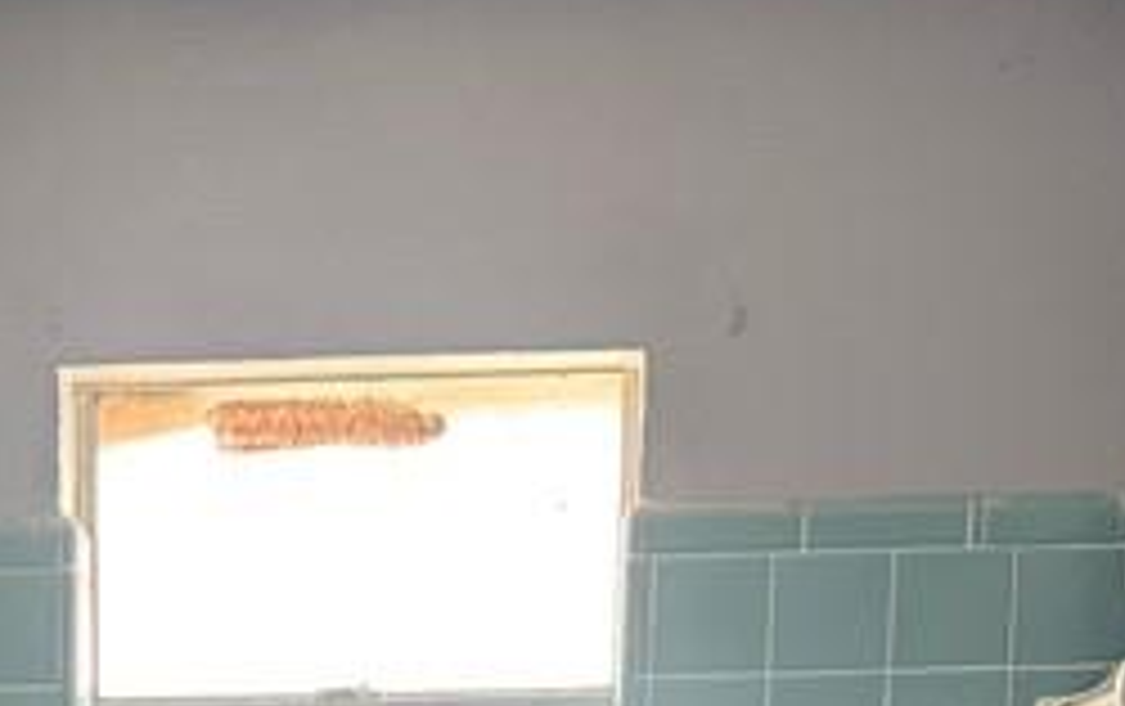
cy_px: 1524
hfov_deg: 19.5
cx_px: 27
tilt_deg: -9.9
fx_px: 3193
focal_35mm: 104
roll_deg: +0.1
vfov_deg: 11.2
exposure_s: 1/60
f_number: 1.78
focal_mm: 6.76
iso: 400
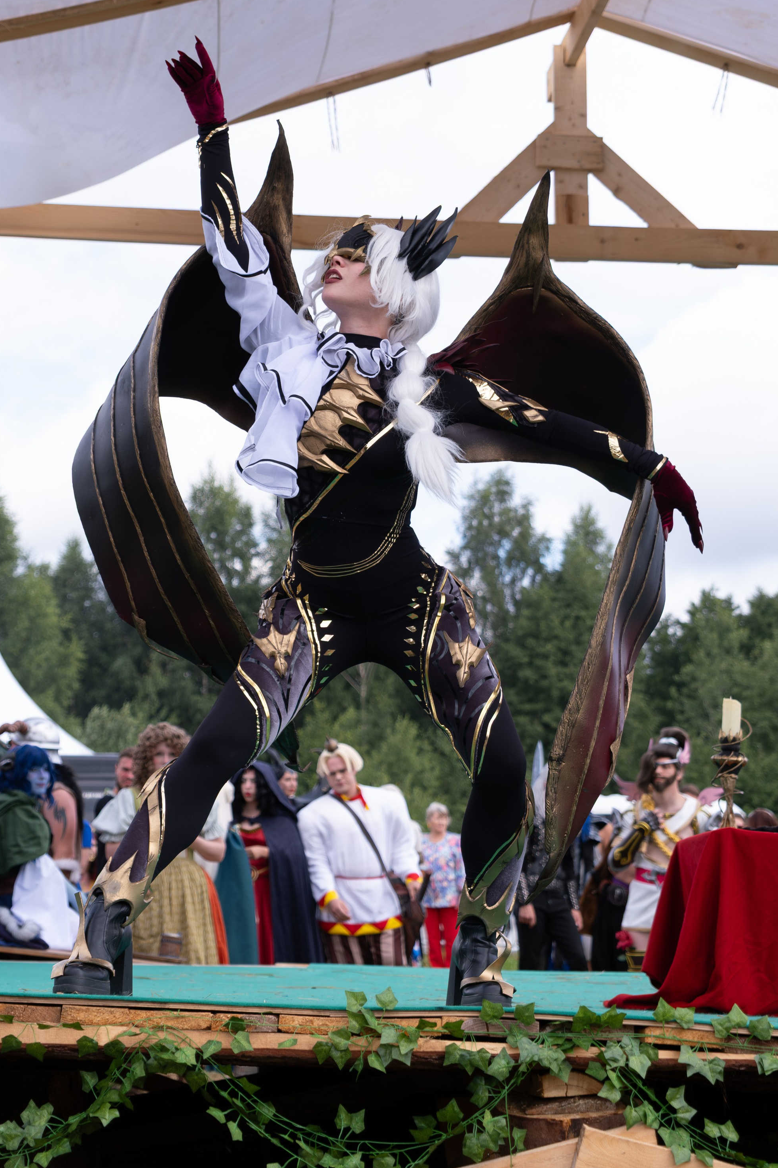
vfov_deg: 29.1
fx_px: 2237
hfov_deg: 19.7
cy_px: 422
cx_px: 314
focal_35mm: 69
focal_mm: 35.3
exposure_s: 1/1250
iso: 200
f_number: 3.2
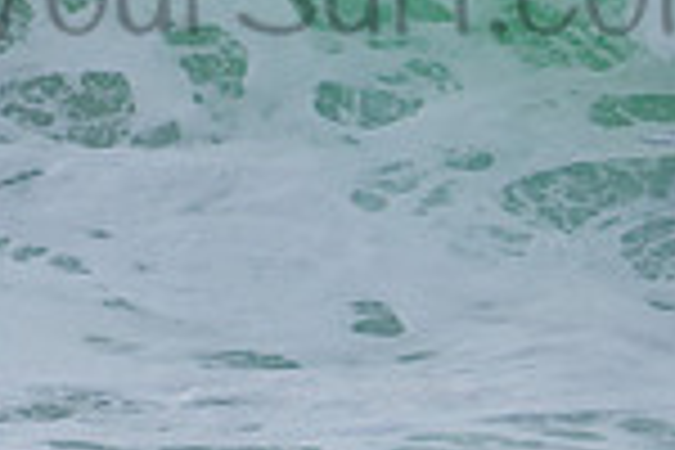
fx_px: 44397
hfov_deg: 0.9
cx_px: 730
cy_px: -71
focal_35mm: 2368
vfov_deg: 0.6
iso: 280
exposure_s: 1/2000
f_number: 5.6
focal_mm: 500
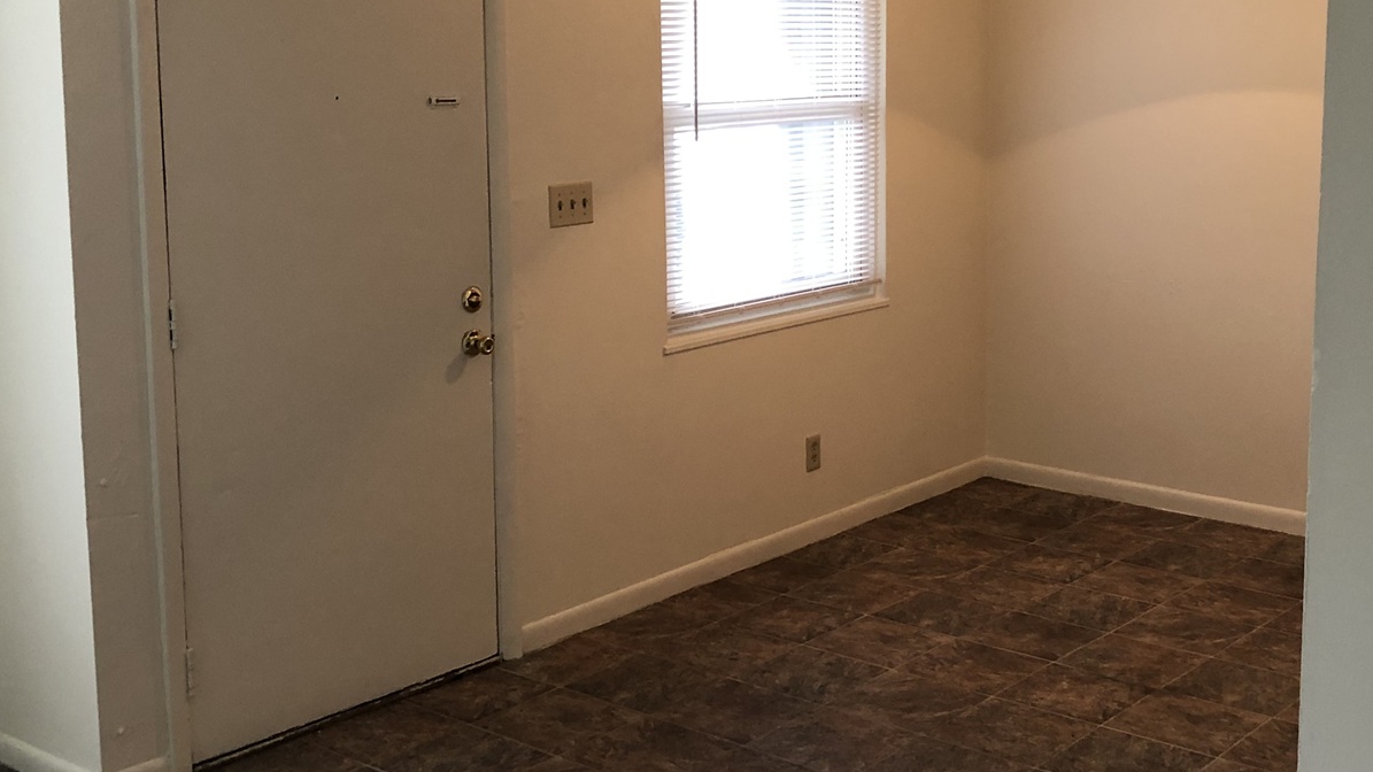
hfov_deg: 41.9
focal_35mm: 49
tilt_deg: -7.7
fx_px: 1784
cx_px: 838
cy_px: 290
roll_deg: -1.2
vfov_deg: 24.4
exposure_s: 1/17
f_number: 1.8
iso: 40
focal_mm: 3.99
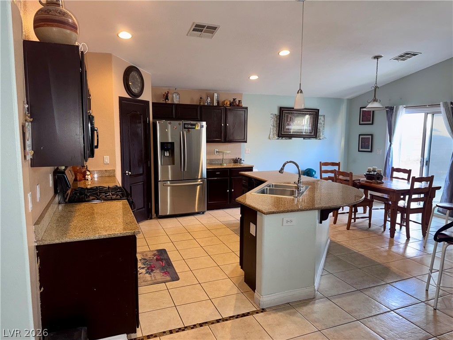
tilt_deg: -7.2
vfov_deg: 56.8
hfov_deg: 71.6
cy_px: 170
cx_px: 226
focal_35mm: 24
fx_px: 314
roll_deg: -0.5
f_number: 1.78
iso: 100
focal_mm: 6.76
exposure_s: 1/19
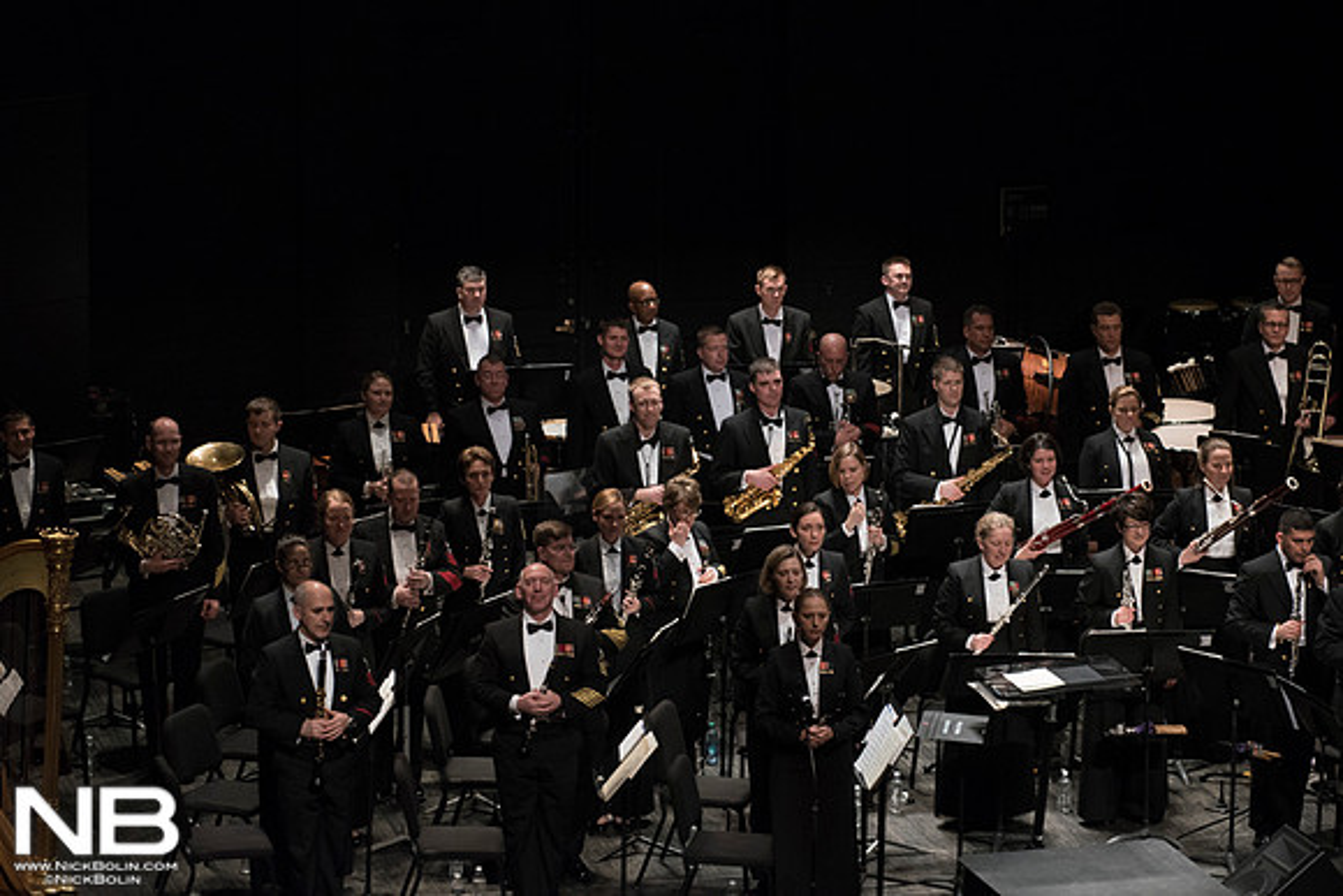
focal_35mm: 140
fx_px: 5224
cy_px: 448
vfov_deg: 9.8
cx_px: 672
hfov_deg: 14.7
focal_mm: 140
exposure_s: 1/400
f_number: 5.6
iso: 4000
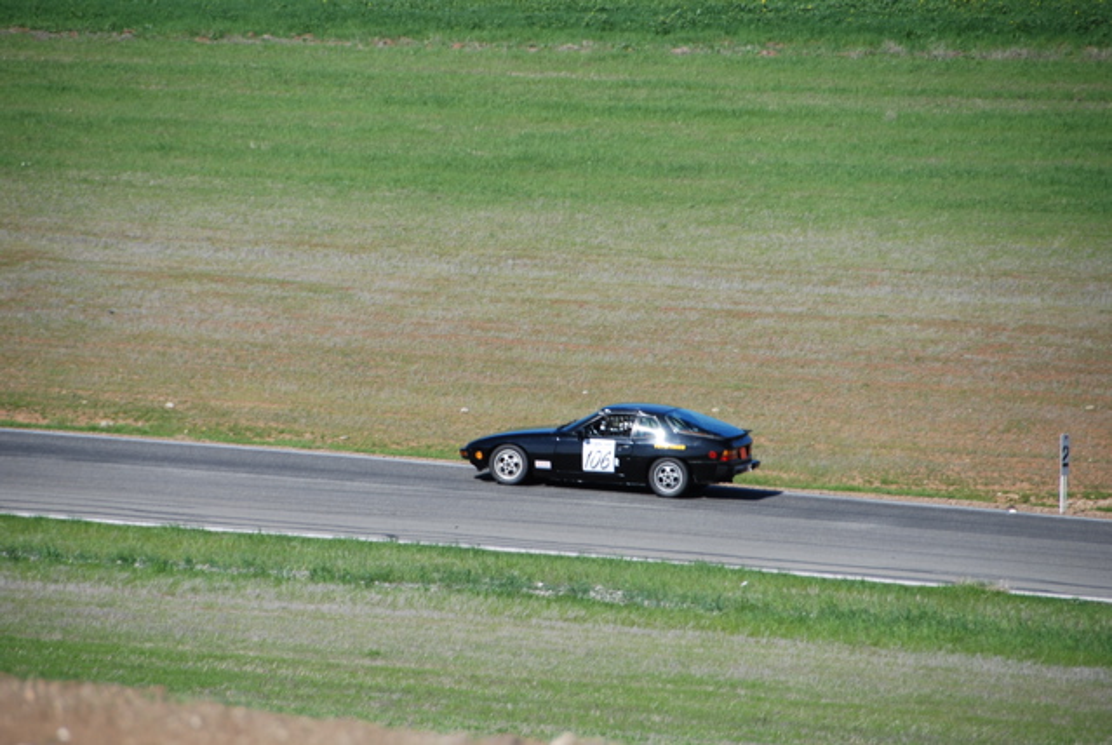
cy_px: 372
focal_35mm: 300
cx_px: 556
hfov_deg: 6.9
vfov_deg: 4.6
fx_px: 9279
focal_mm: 200
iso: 200
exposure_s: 1/1000
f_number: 5.6
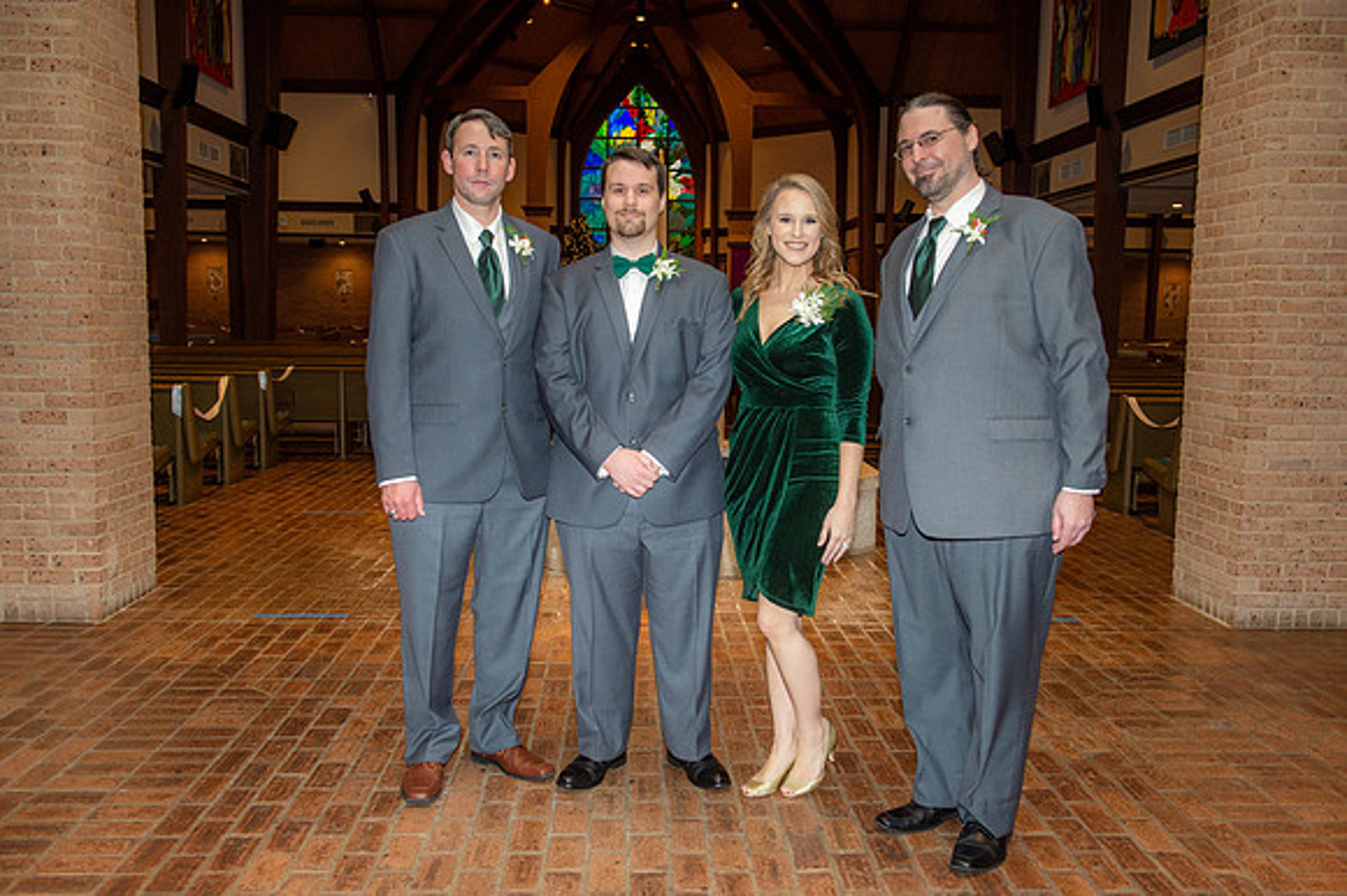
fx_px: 1197
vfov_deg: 41.1
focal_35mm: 32
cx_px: 674
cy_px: 448
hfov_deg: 58.7
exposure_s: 1/160
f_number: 5.6
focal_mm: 32
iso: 1250
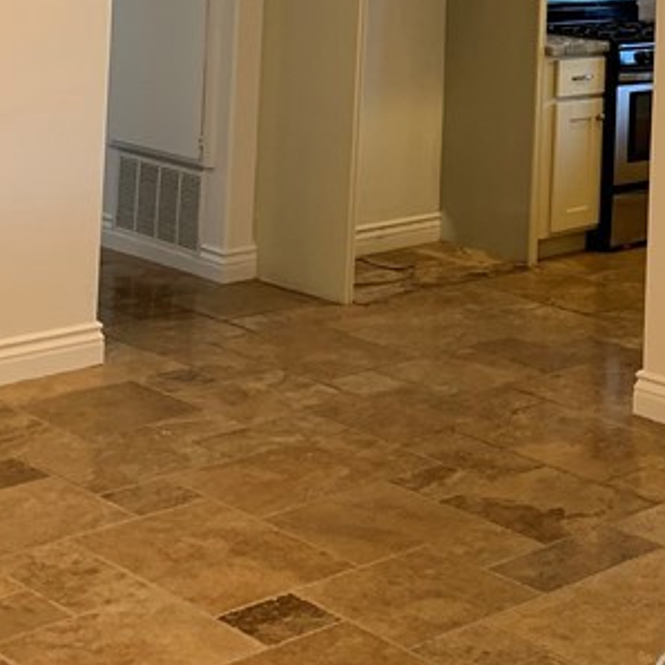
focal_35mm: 79
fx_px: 1717
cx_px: 692
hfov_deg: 21.1
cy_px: -154
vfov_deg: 20.4
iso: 50
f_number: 1.8
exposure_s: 1/60
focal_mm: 4.25
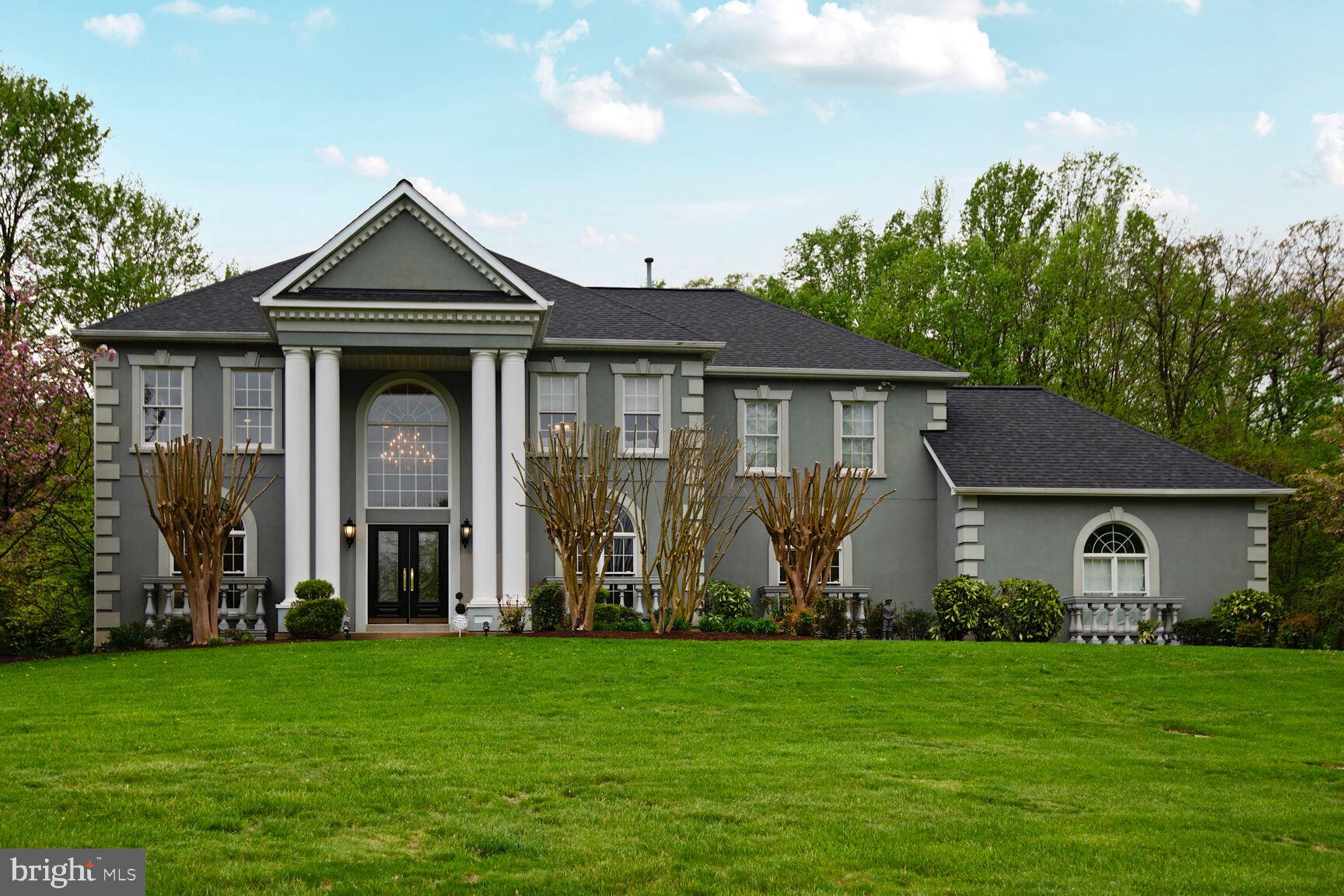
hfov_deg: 54.4
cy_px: 448
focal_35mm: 35
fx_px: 1307
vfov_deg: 37.9
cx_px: 672
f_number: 8
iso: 200
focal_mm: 35
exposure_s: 1/250
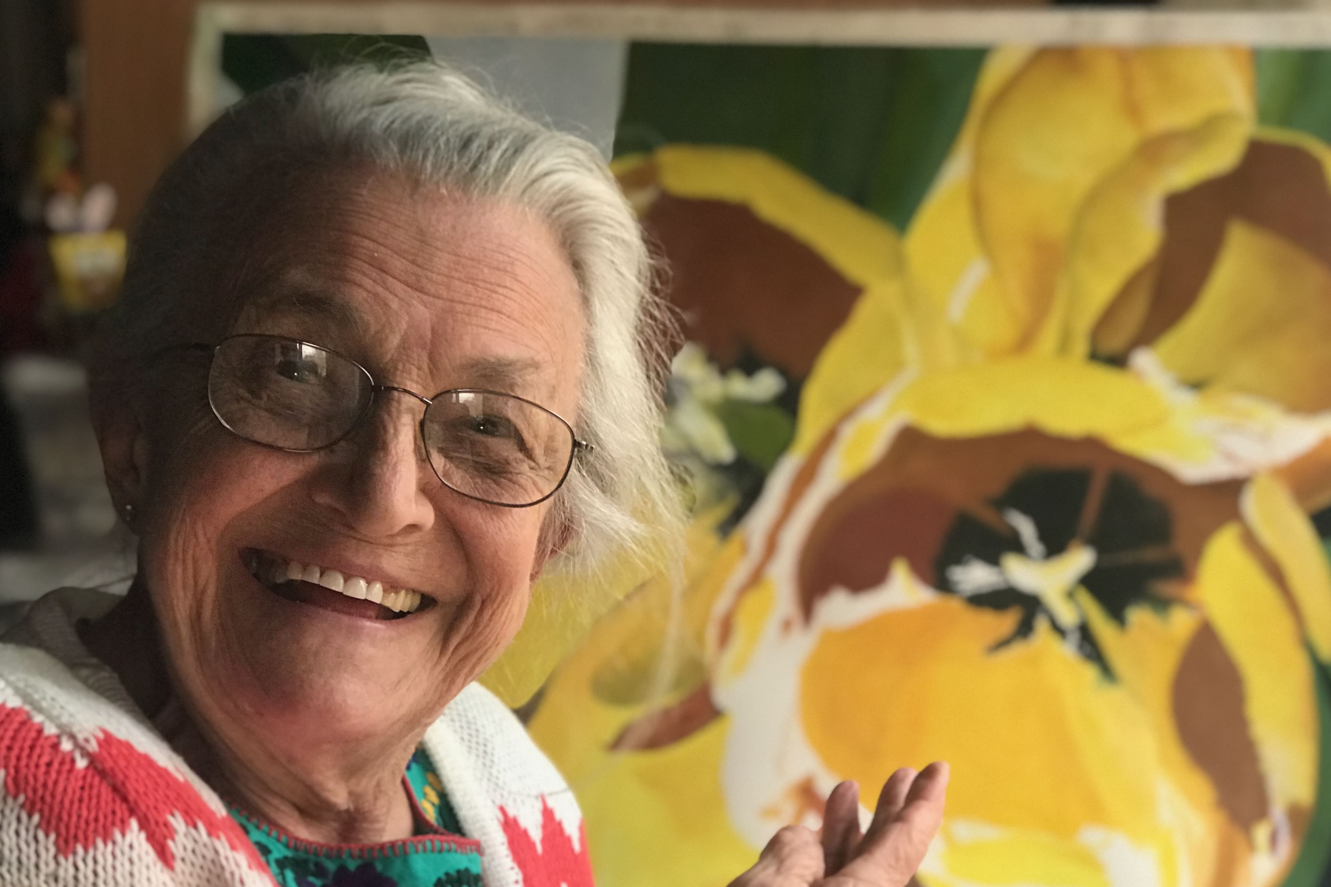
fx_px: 2440
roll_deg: -0.9
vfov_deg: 20.6
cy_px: 473
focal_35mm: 66
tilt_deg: -5.9
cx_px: 650
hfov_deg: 30.5
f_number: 2.8
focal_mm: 6.6
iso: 250
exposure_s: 1/60
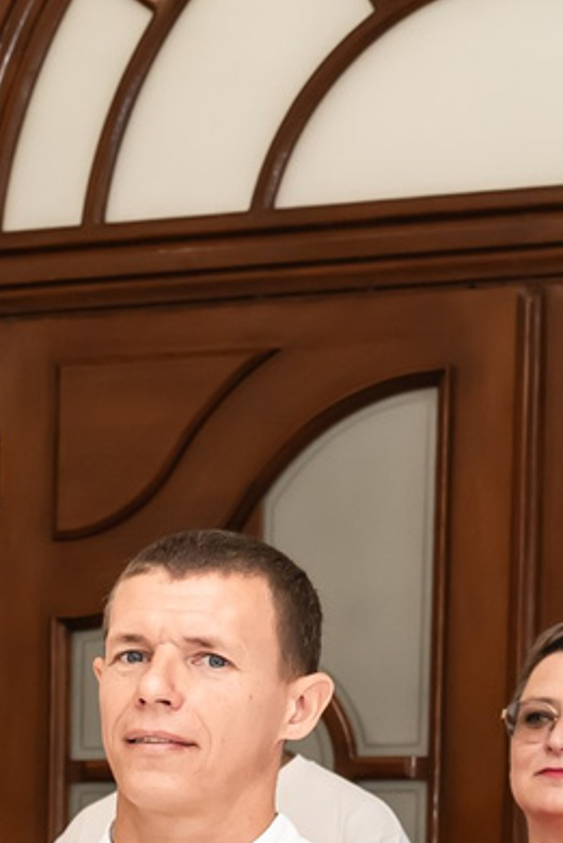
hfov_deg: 8.6
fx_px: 3679
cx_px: -201
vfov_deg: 12.5
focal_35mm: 157
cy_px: 1232
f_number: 3.5
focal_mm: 24
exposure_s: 1/250
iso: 500
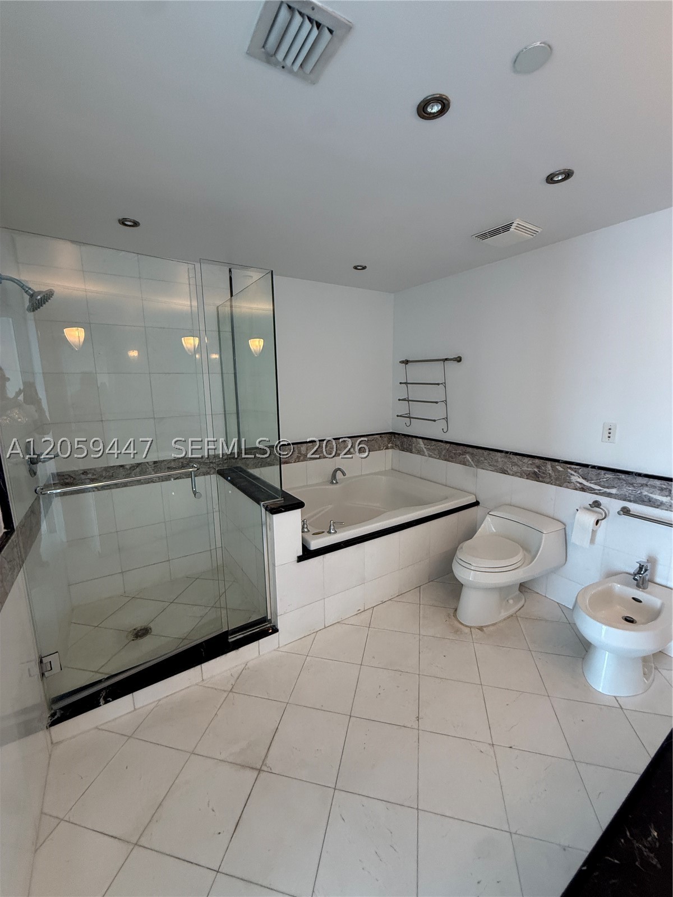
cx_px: 336
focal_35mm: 14
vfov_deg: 102.1
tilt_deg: -7.4
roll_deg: +0.5
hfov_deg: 85.7
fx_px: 363
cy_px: 448
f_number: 2.2
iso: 250
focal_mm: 2.22
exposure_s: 1/120
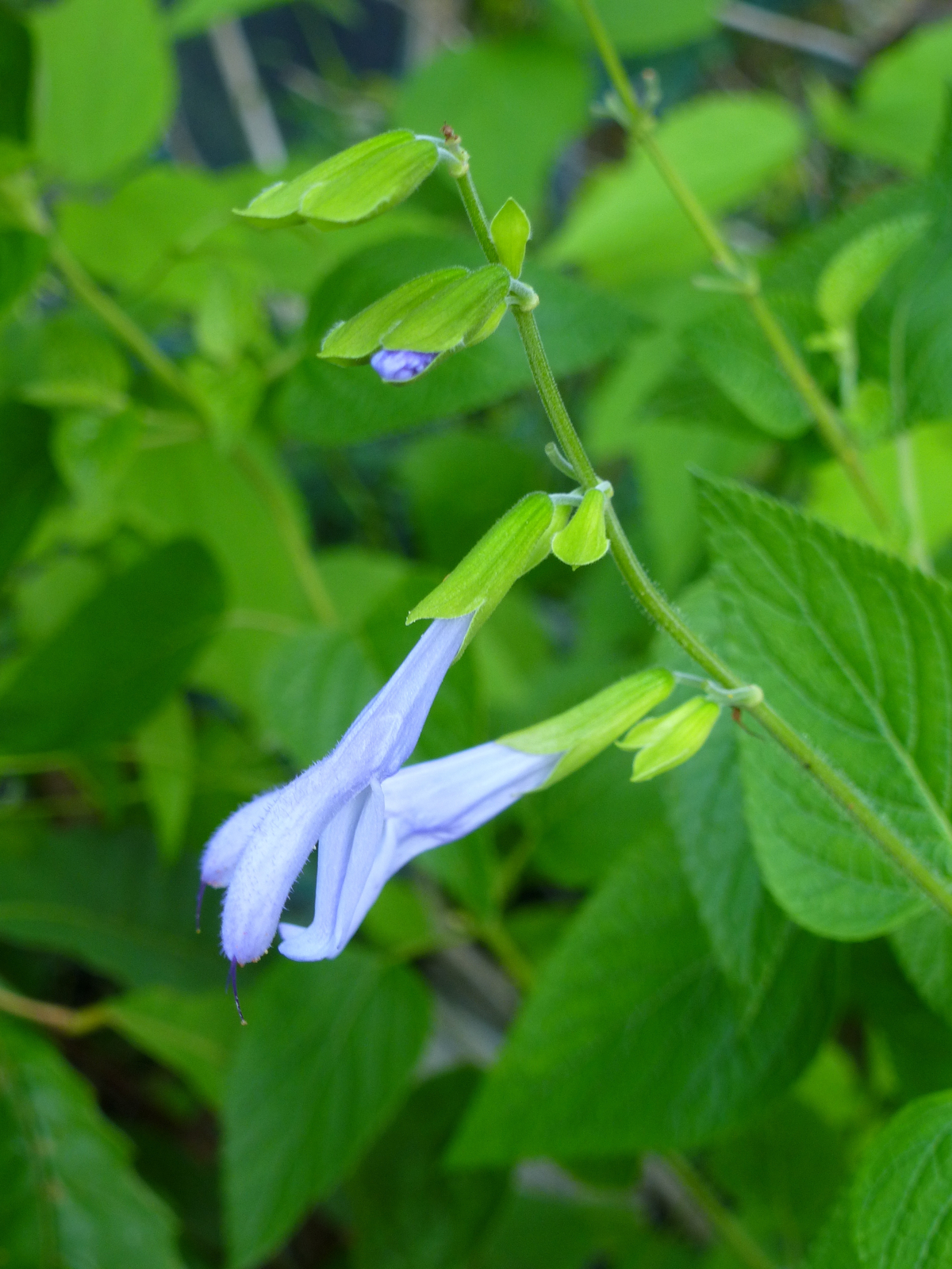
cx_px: 476
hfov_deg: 19.4
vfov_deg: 25.7
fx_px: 2787
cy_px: 634
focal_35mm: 76
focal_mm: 13.6
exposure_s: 1/60
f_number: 4.7
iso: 200
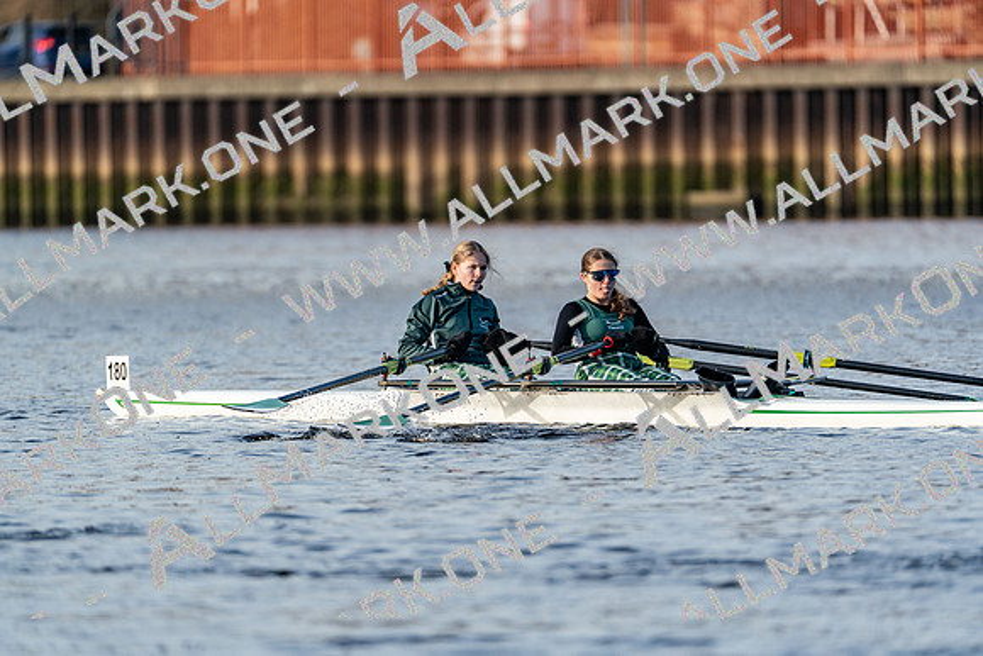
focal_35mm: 600
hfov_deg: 3.4
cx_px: 492
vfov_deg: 2.3
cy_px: 328
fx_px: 16386
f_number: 6.3
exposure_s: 1/2000
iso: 1000
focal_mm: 600
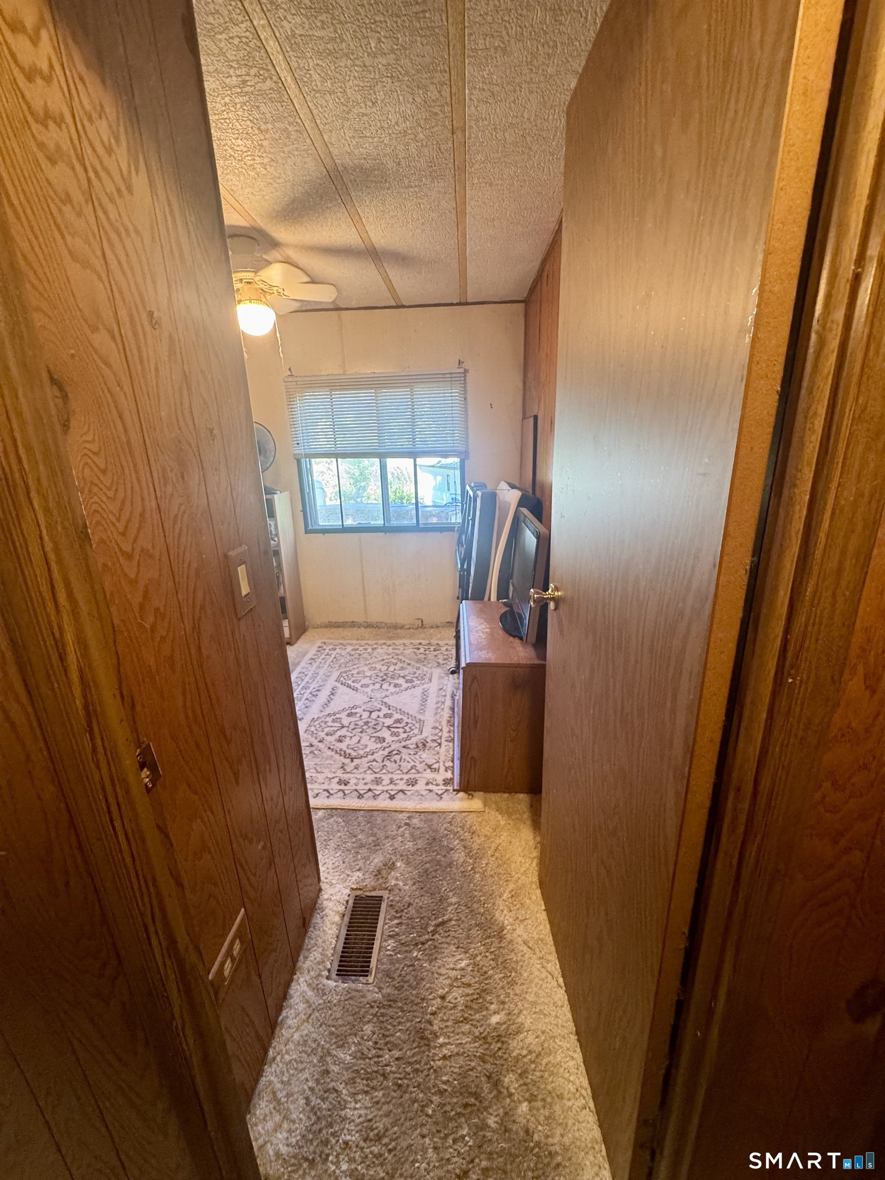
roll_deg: +3.1
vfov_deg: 102.1
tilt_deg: -18.6
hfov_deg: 85.7
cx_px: 442
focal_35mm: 14
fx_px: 477
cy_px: 590
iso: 320
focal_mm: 2.22
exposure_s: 1/60
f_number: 2.2
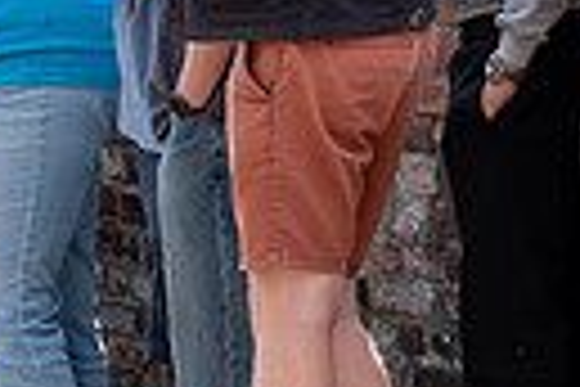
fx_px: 6927
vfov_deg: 3.2
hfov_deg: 4.7
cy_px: -115
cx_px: -629
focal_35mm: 430
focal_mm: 96
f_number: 5
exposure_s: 1/1000
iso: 500
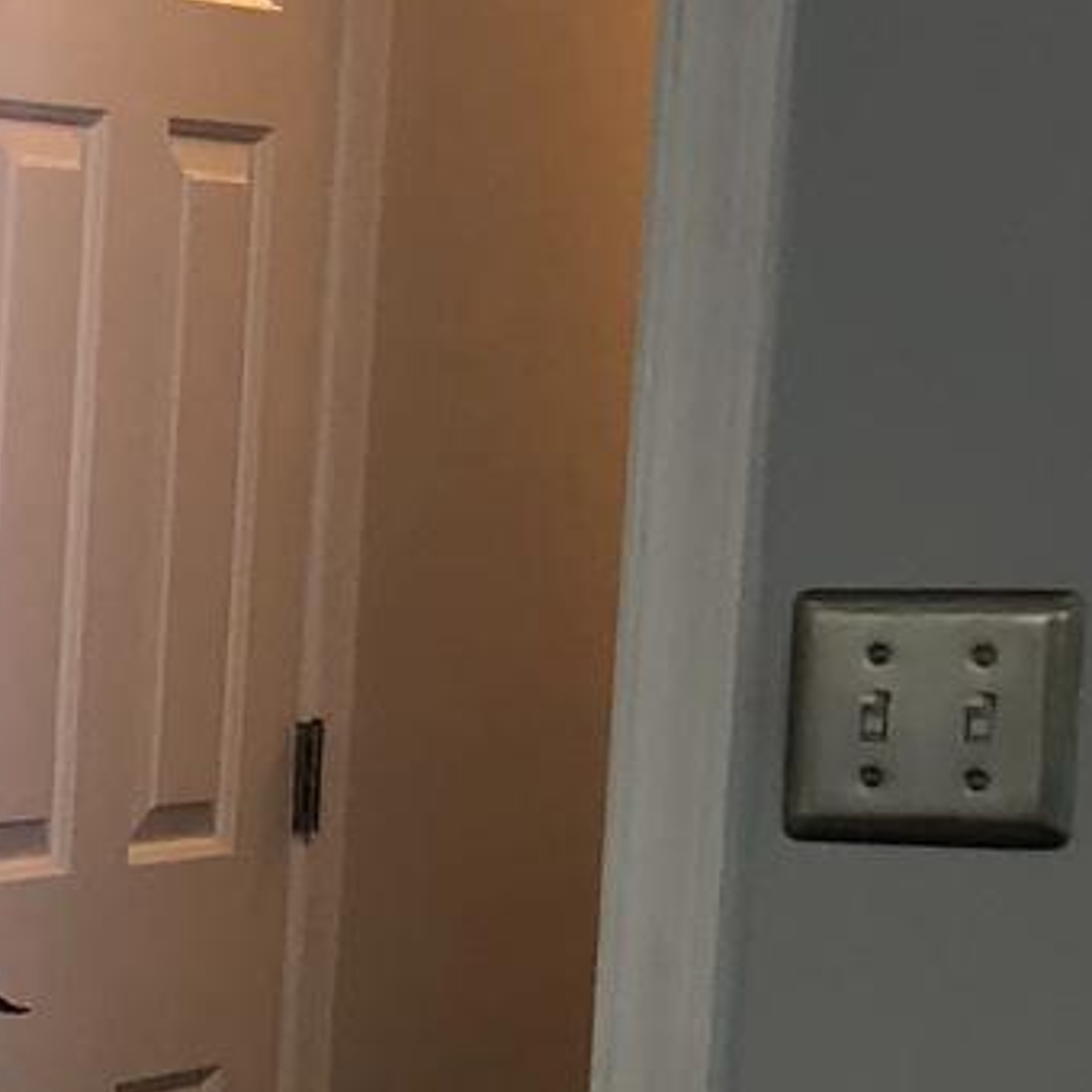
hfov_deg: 9.5
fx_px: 5318
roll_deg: +0.8
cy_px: 1172
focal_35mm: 149
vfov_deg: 11.6
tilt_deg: -8.1
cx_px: -2081
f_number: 1.8
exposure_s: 1/19
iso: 25
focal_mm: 3.99
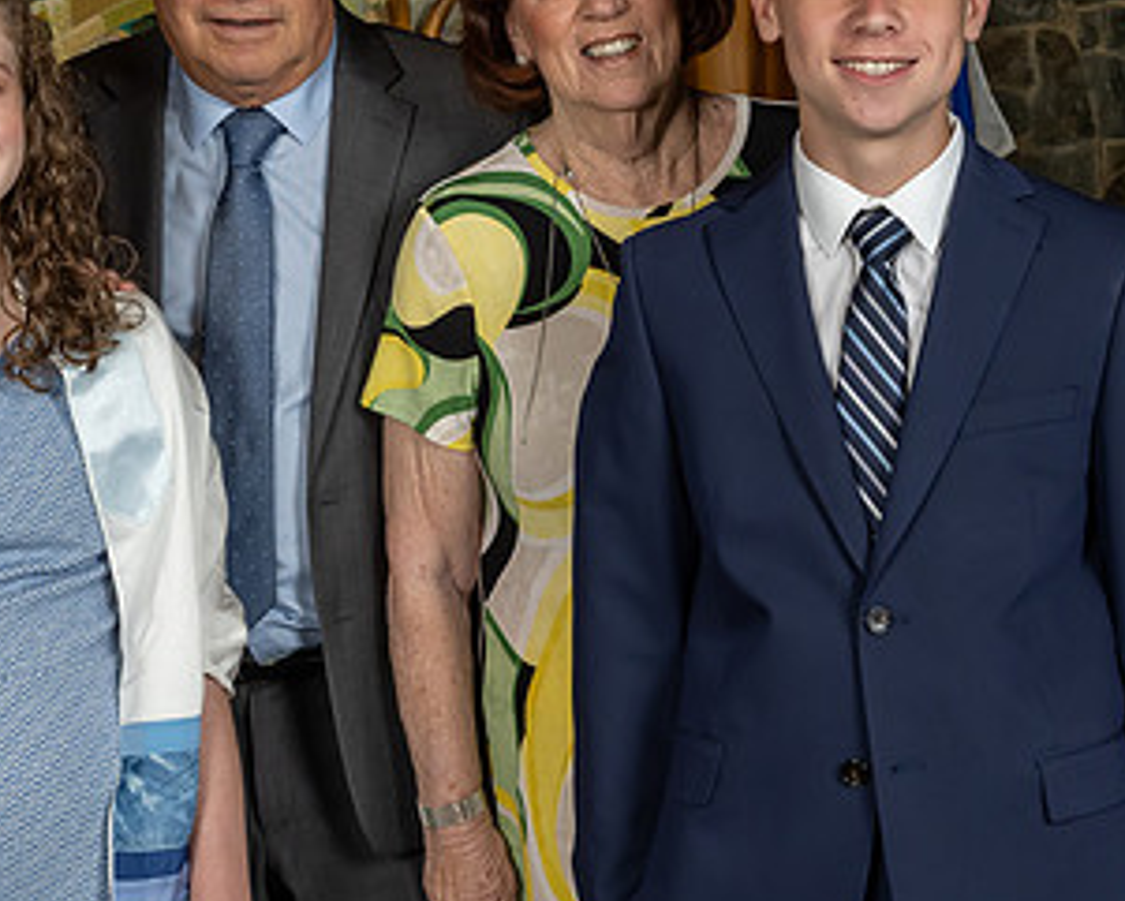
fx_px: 3164
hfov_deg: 19.9
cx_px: 216
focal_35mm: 95
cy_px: 263
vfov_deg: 16.1
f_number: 8
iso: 640
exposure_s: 1/200
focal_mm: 32
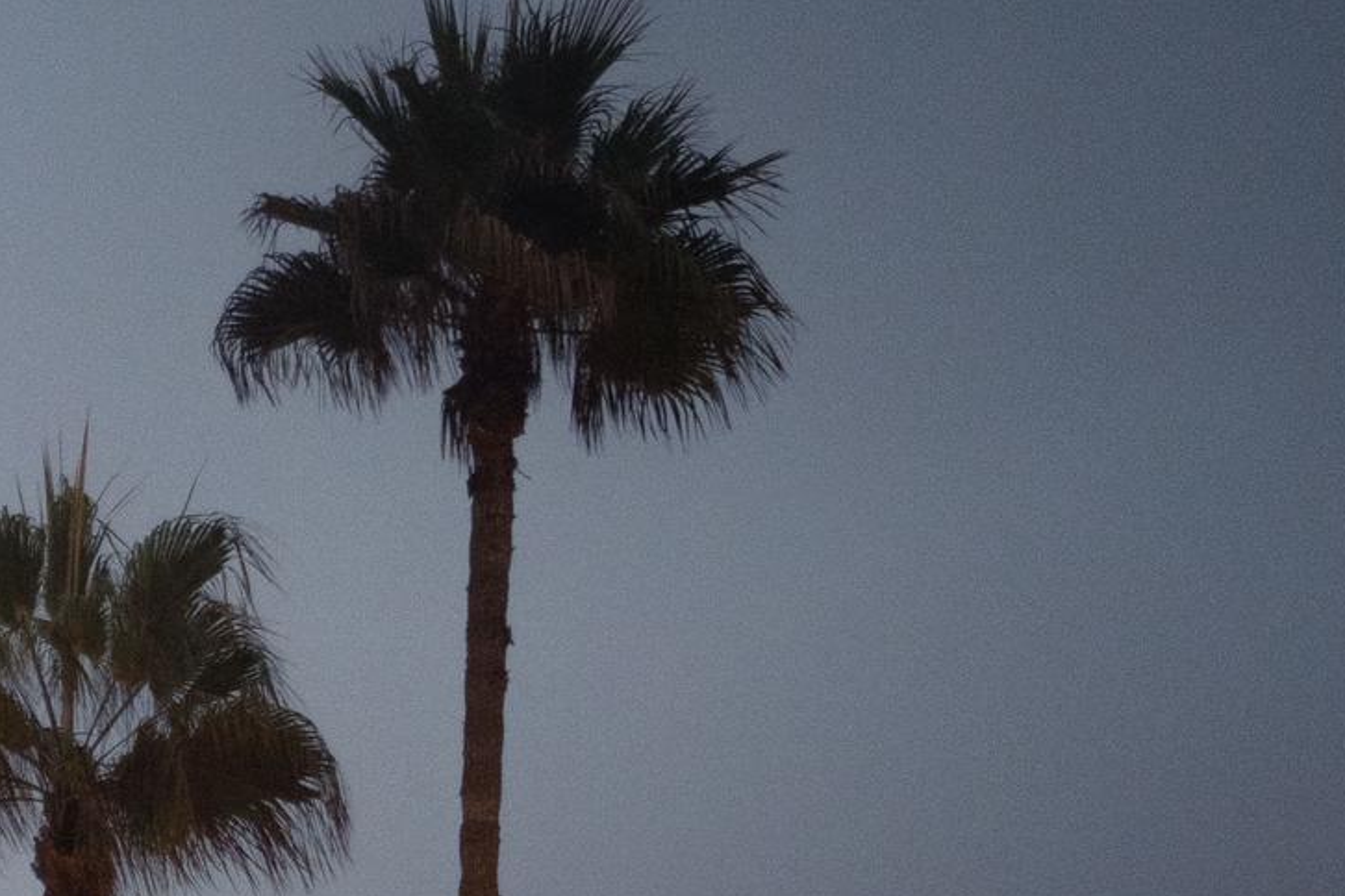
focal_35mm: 108
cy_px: 1491
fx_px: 4035
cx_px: -880
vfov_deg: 11.9
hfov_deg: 16.6
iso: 3200
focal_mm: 28
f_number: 2.8
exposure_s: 1/200
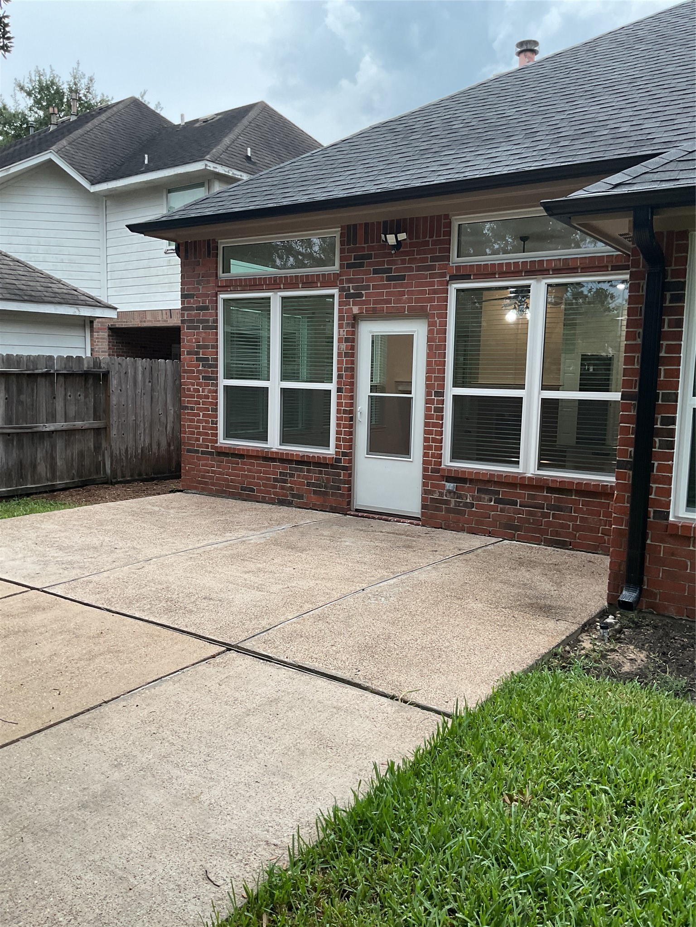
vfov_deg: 61.7
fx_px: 777
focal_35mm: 29
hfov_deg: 48.2
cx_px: 348
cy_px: 464
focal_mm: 3
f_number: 1.8
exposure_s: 1/60
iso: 40
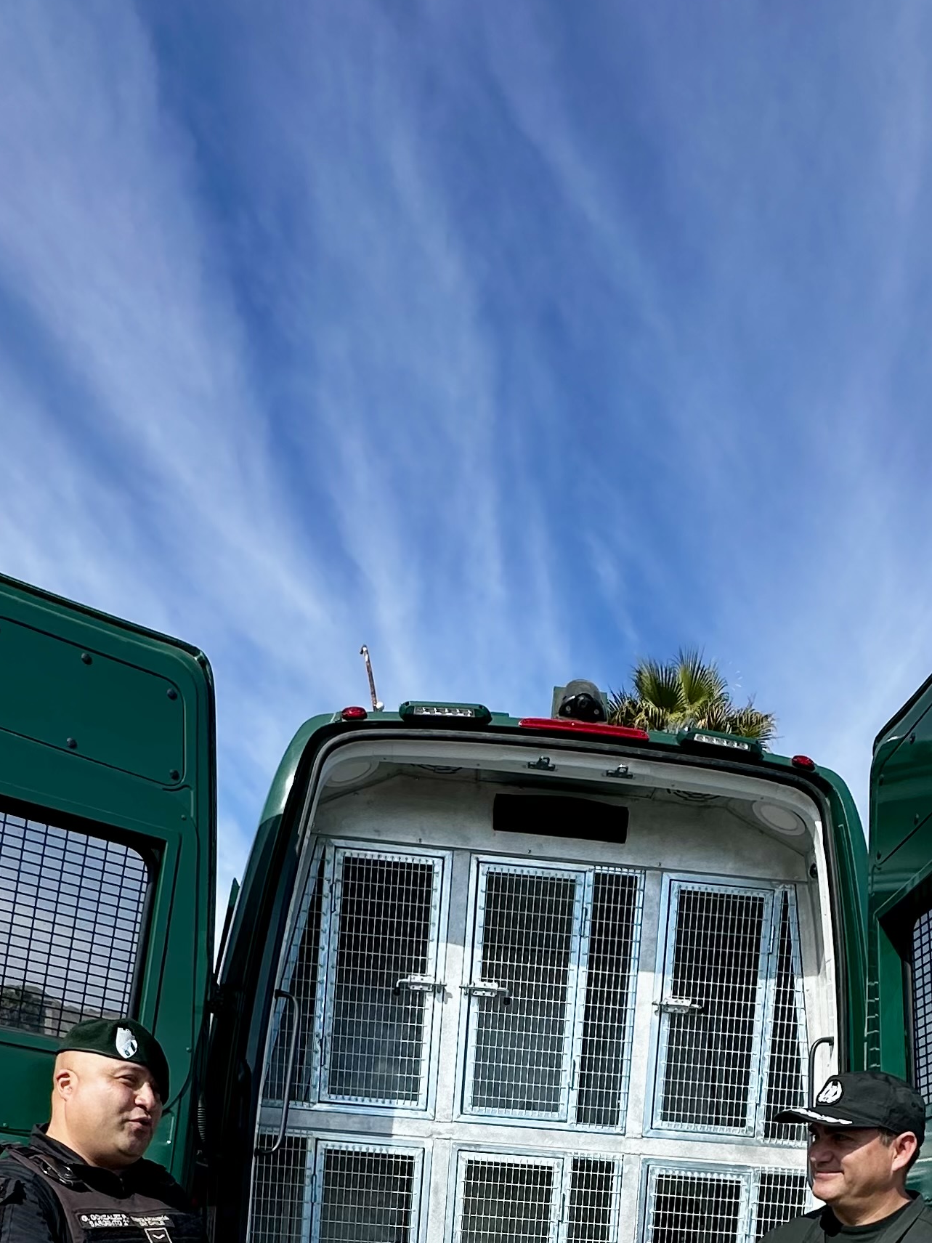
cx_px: 520
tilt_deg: -1.9
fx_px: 1185
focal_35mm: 33
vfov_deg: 45.4
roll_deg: -3.7
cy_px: 1280
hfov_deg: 42.9
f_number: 2.2
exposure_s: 1/1195
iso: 40
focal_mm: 2.22
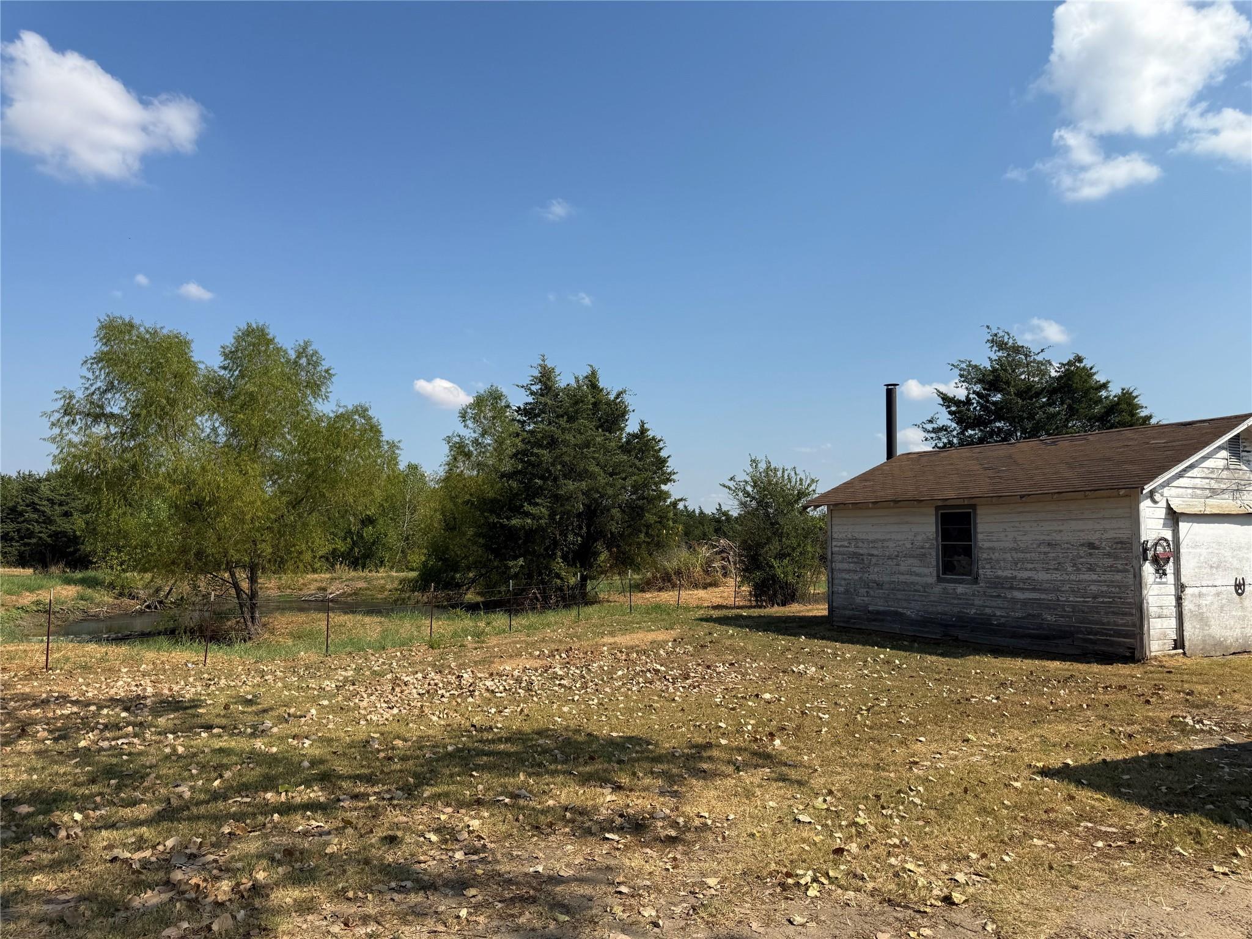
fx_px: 868
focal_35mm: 24
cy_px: 470
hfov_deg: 71.6
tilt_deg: +4.0
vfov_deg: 56.8
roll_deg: -1.3
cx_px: 626
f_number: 1.78
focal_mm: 6.76
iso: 80
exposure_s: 1/5714
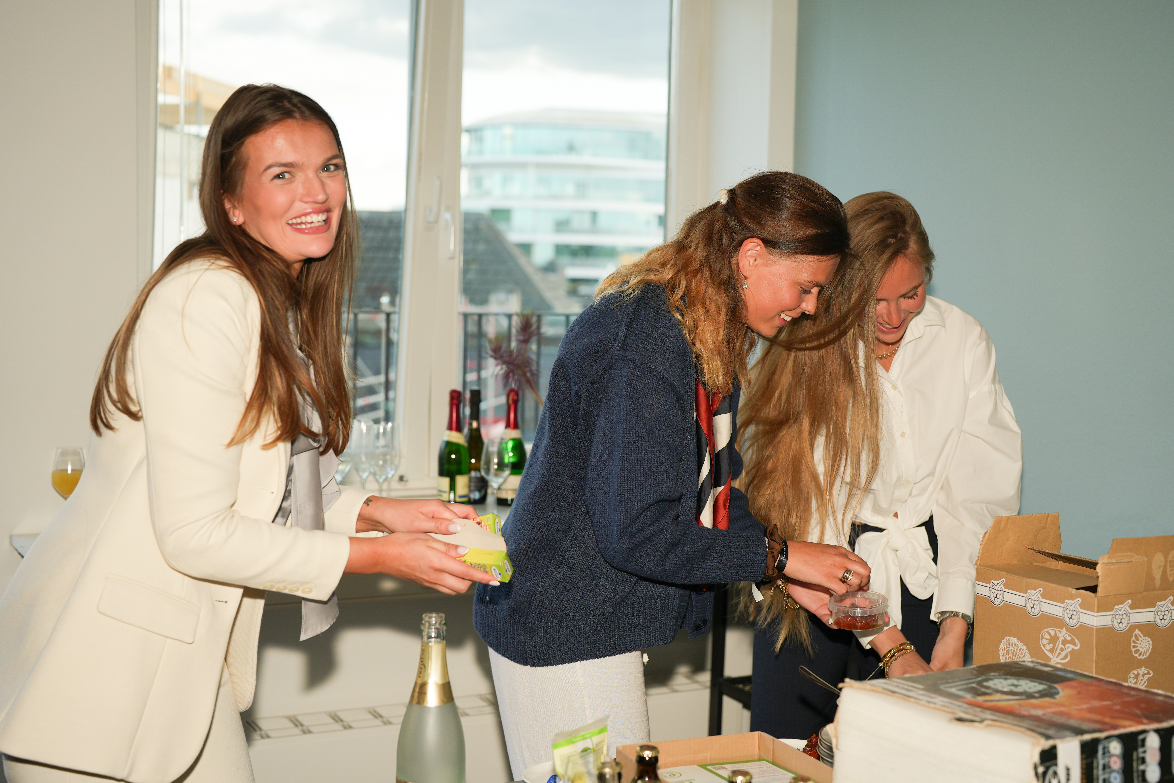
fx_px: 1630
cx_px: 587
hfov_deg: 39.6
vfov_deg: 27.0
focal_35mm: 50
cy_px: 392
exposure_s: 1/125
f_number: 3.5
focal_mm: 50
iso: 100
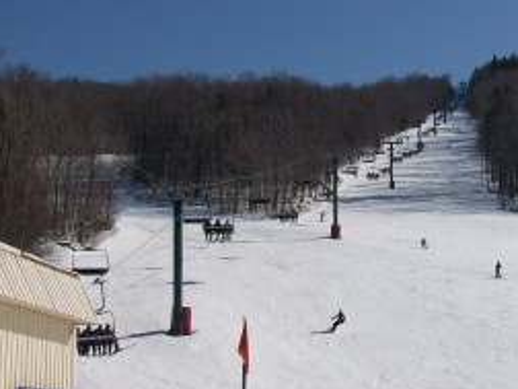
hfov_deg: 23.4
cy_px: 183
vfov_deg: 18.2
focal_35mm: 81
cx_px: 483
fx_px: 1212
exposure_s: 1/929
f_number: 5.5
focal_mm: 5.7
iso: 64
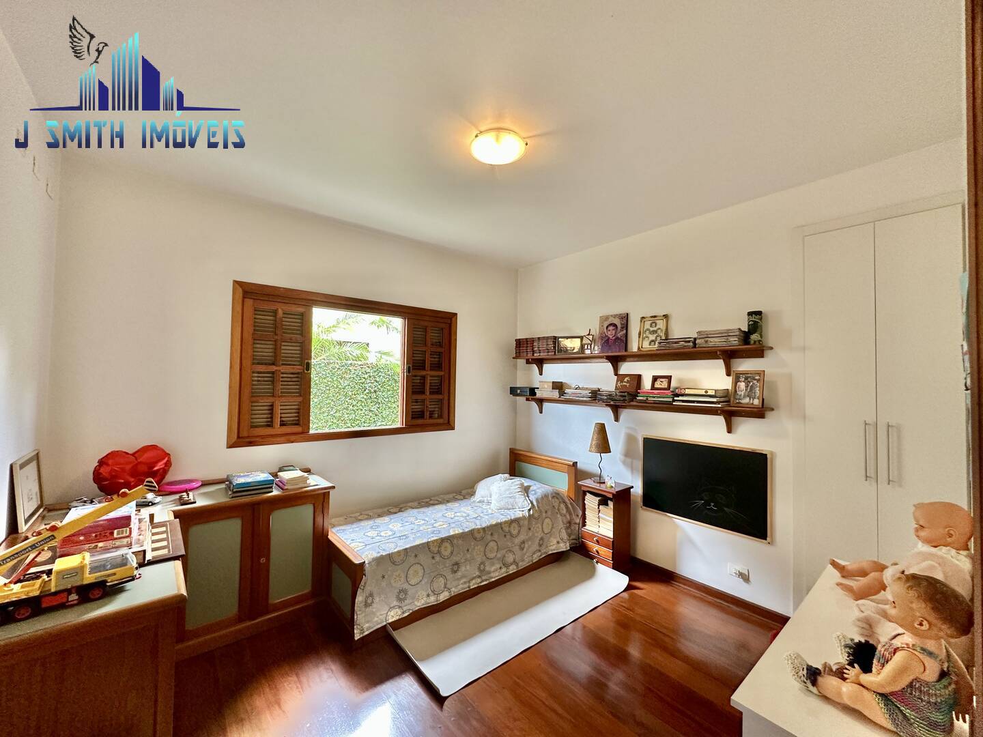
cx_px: 492
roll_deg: -1.3
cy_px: 368
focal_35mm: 14
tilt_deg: +1.7
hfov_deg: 102.1
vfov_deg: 85.7
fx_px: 398
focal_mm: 2.22
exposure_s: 1/120
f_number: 2.2
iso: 200
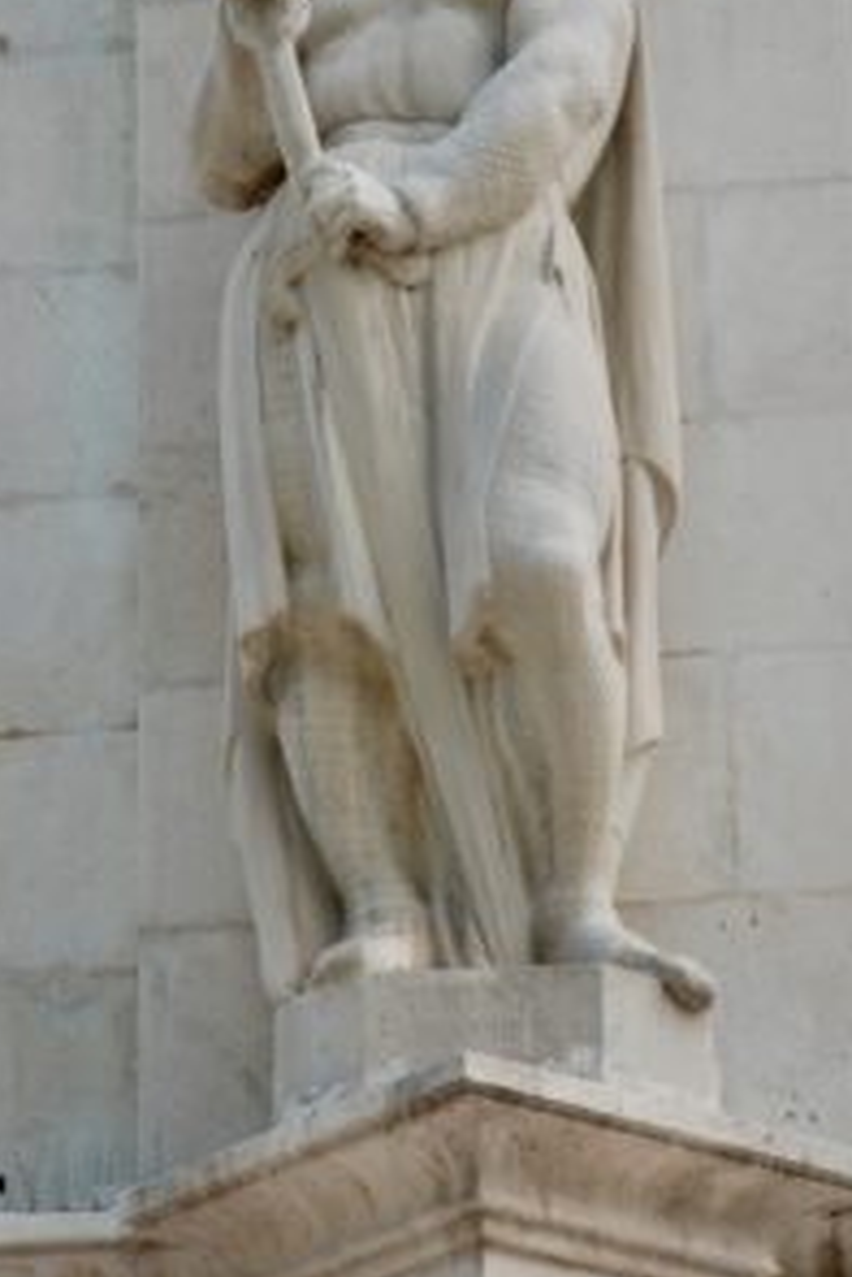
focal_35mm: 178
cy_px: 329
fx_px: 6311
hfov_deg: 7.7
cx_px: 480
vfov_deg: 11.5
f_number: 5
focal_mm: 70
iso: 200
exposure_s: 1/400
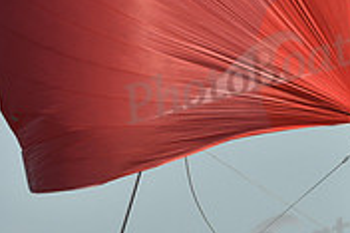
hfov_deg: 1.9
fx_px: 10568
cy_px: 332
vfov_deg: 1.3
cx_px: 509
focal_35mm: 1088
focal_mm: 330
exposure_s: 1/1000
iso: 250
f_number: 9
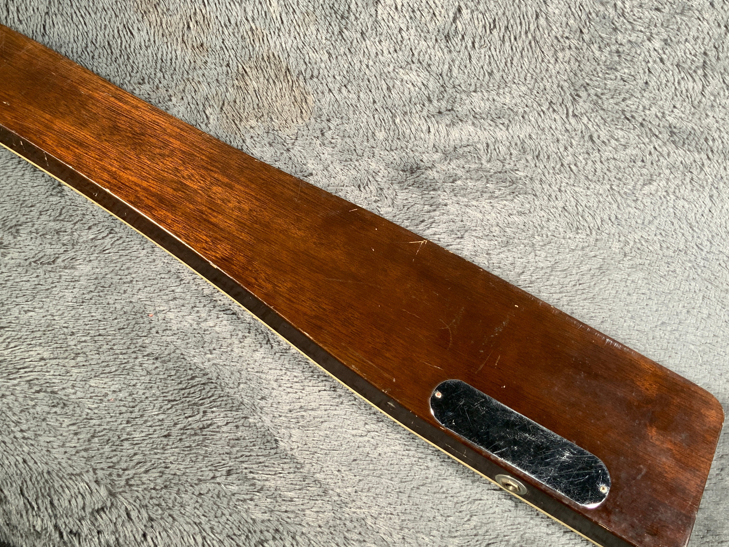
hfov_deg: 48.8
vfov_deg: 37.7
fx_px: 800
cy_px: 256
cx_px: 305
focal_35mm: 38
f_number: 1.8
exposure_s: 1/62
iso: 64
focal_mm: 3
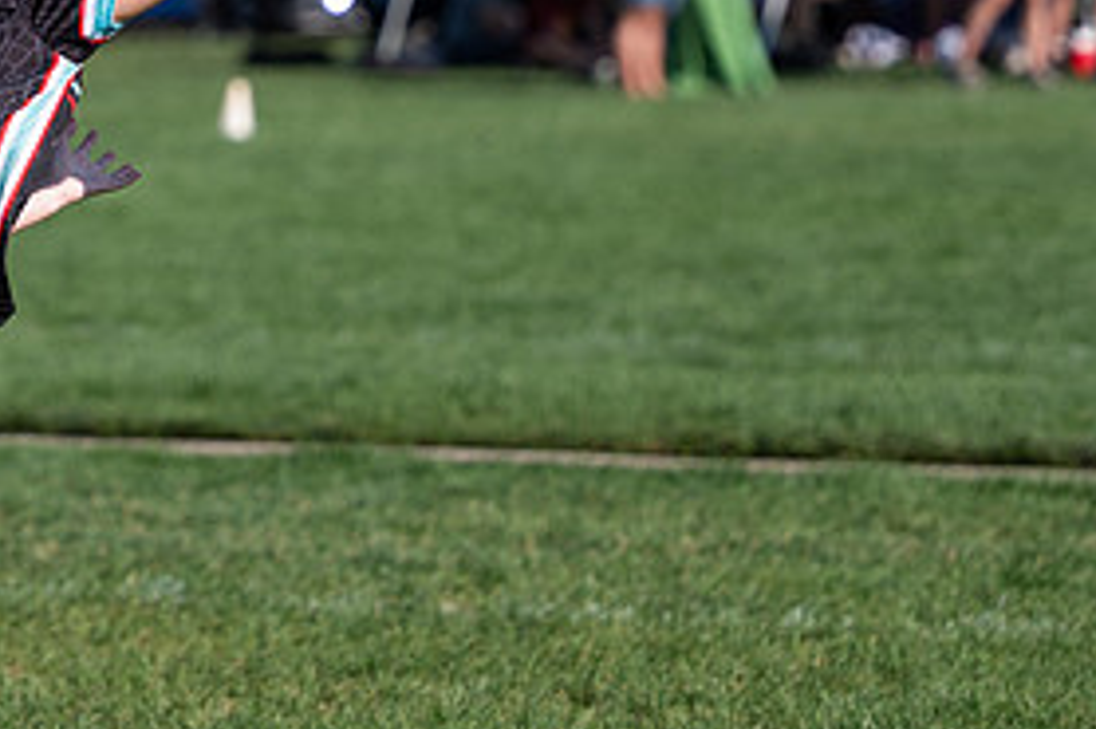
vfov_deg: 3.1
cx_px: 47
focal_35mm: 449
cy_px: -164
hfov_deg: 4.6
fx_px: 13661
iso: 125
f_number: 2.8
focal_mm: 130
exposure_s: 1/4000
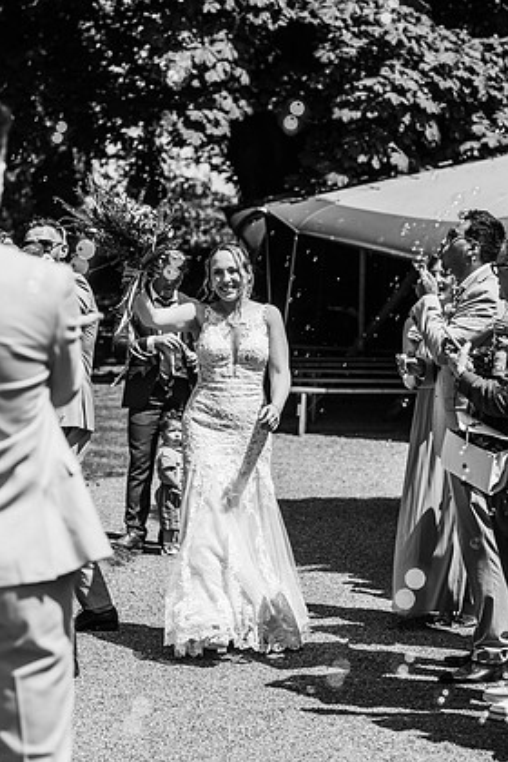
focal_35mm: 91
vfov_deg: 22.4
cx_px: 249
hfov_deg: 15.0
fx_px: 1926
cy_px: 406
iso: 100
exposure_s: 1/1600
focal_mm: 85
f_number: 4
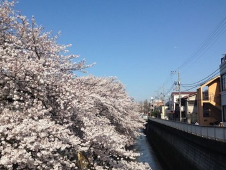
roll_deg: -1.2
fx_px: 268
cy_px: 96
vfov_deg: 35.1
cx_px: 97
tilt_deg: +4.2
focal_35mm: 41
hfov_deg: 45.6
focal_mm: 4.12
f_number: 2.4
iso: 50
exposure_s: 1/2008
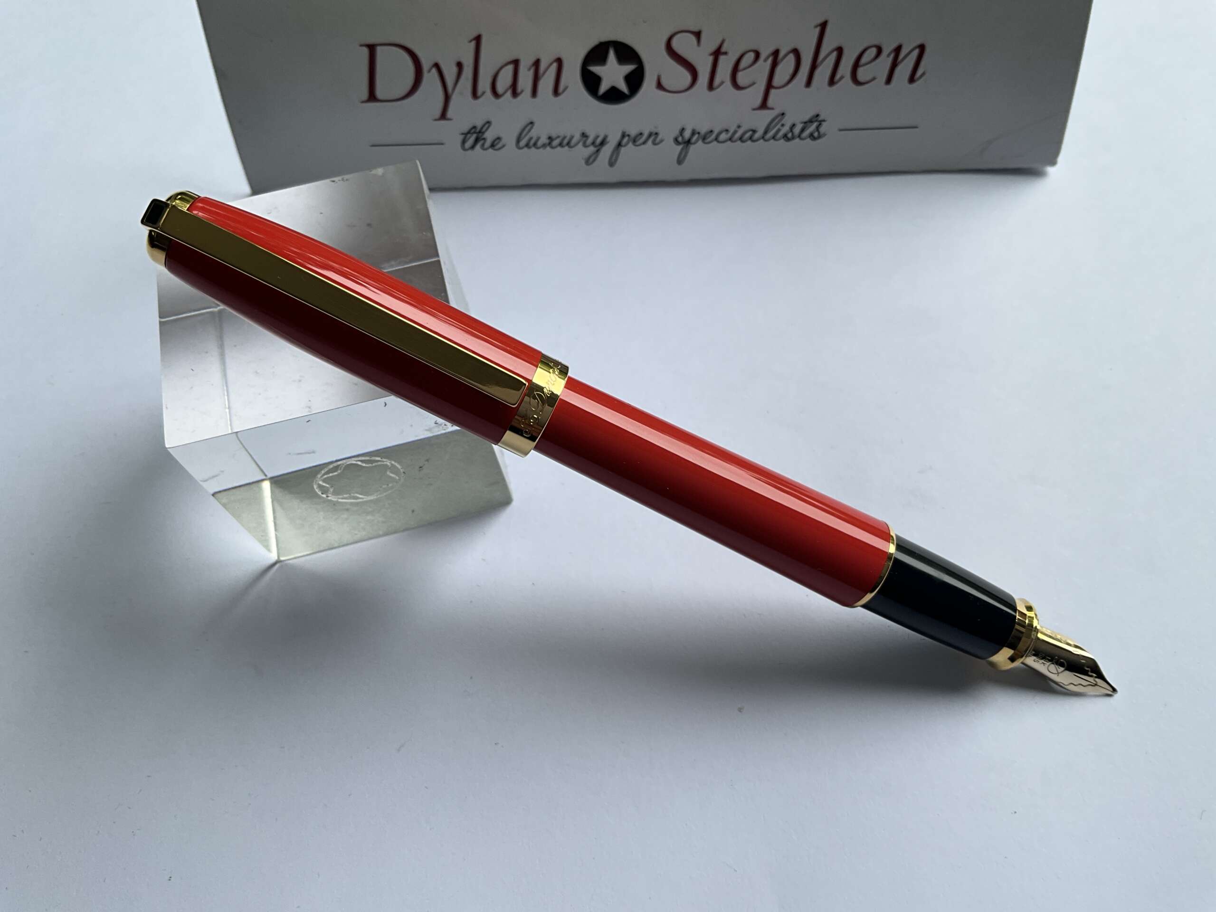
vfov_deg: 48.2
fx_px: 1019
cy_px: 456
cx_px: 608
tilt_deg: -63.4
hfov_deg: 61.7
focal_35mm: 29
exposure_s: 1/173
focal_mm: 3
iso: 20
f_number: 1.8
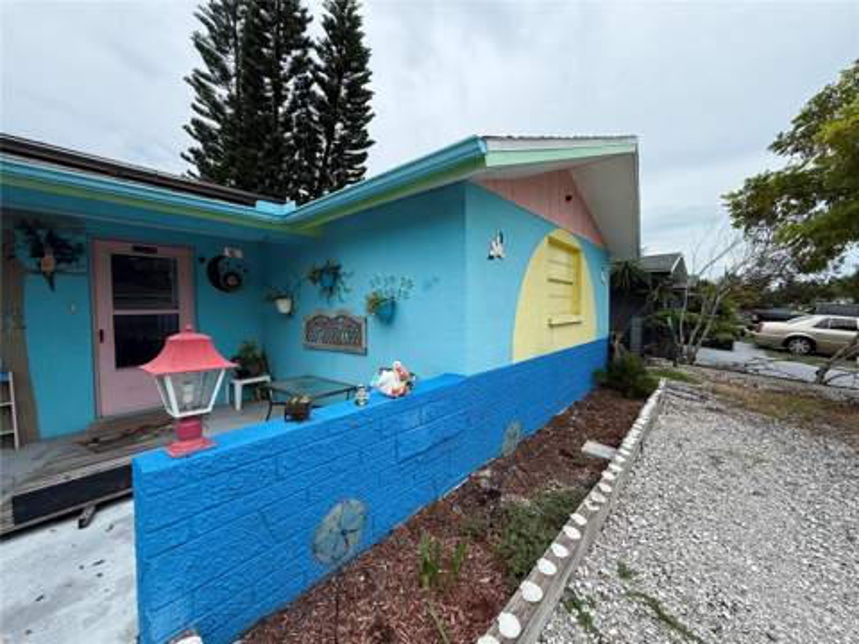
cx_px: 430
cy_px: 322
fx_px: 347
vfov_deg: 85.7
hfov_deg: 102.1
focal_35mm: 14
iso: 50
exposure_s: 1/1001
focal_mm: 2.22
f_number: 2.2
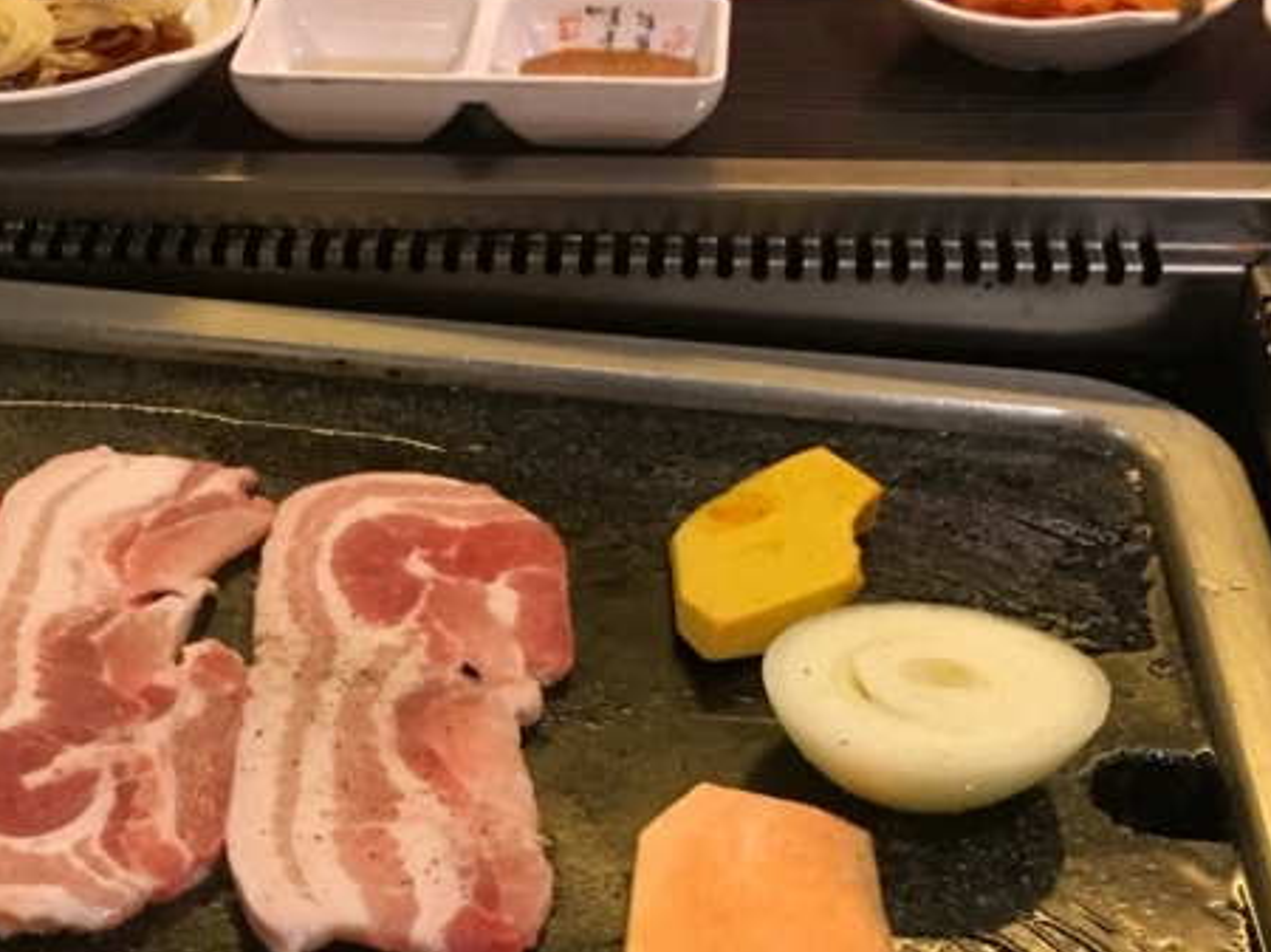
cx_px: 288
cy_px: 839
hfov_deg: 28.9
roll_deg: +2.5
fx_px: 2422
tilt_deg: -38.3
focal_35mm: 66
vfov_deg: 21.8
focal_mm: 4.15
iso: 200
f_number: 2.2
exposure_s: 1/20
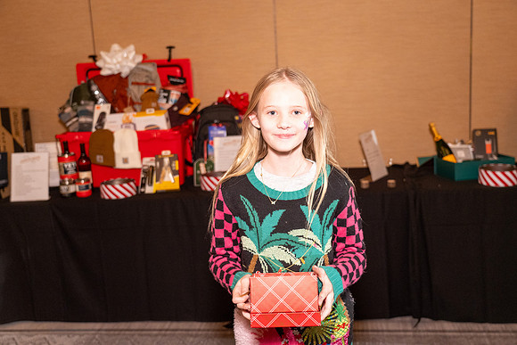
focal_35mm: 43
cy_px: 172
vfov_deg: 31.2
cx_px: 258
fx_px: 618
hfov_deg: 45.4
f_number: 4
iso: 3200
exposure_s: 1/60
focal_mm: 43
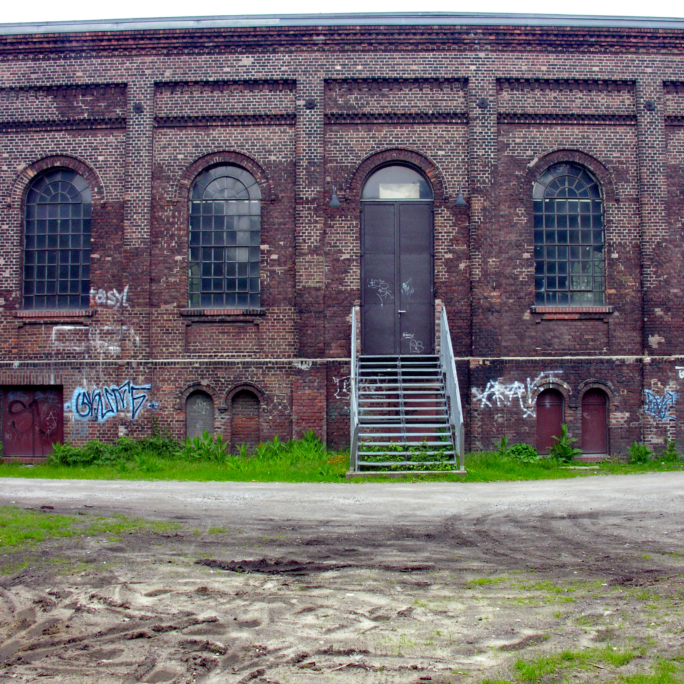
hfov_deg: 39.9
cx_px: 391
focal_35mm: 42
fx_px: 939
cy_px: 342
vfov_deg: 40.0
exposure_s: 1/12.3
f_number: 8
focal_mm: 8.9
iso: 200
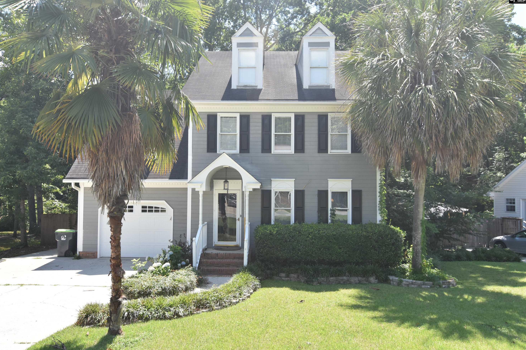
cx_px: 252
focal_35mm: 25
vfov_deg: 51.3
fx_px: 365
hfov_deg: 71.5
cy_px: 177
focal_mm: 16
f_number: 8
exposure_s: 1/500
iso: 400
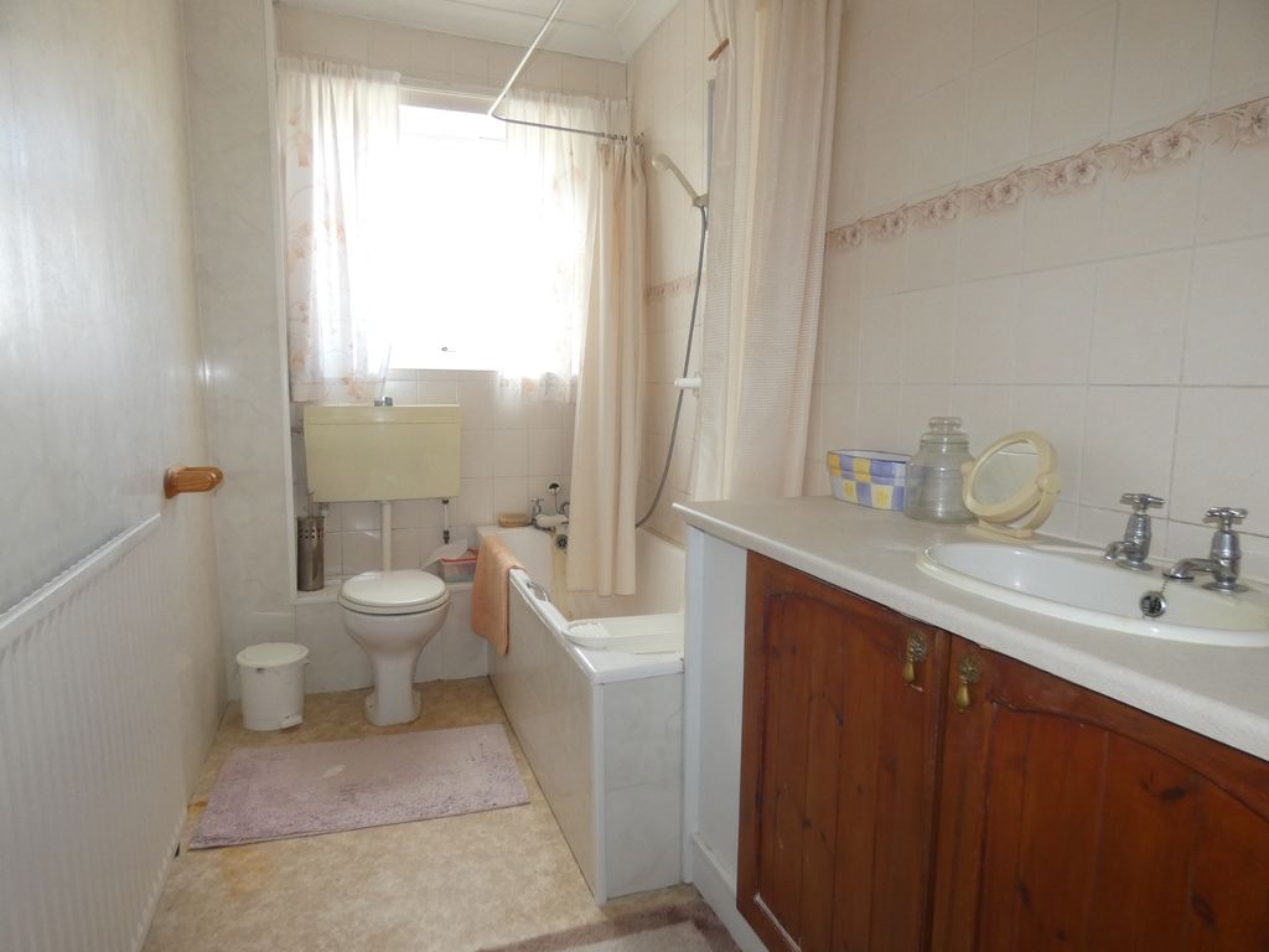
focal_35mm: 20
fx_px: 733
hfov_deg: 81.7
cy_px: 476
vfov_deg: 66.0
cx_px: 634
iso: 250
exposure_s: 1/60
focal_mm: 3.6
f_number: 2.8
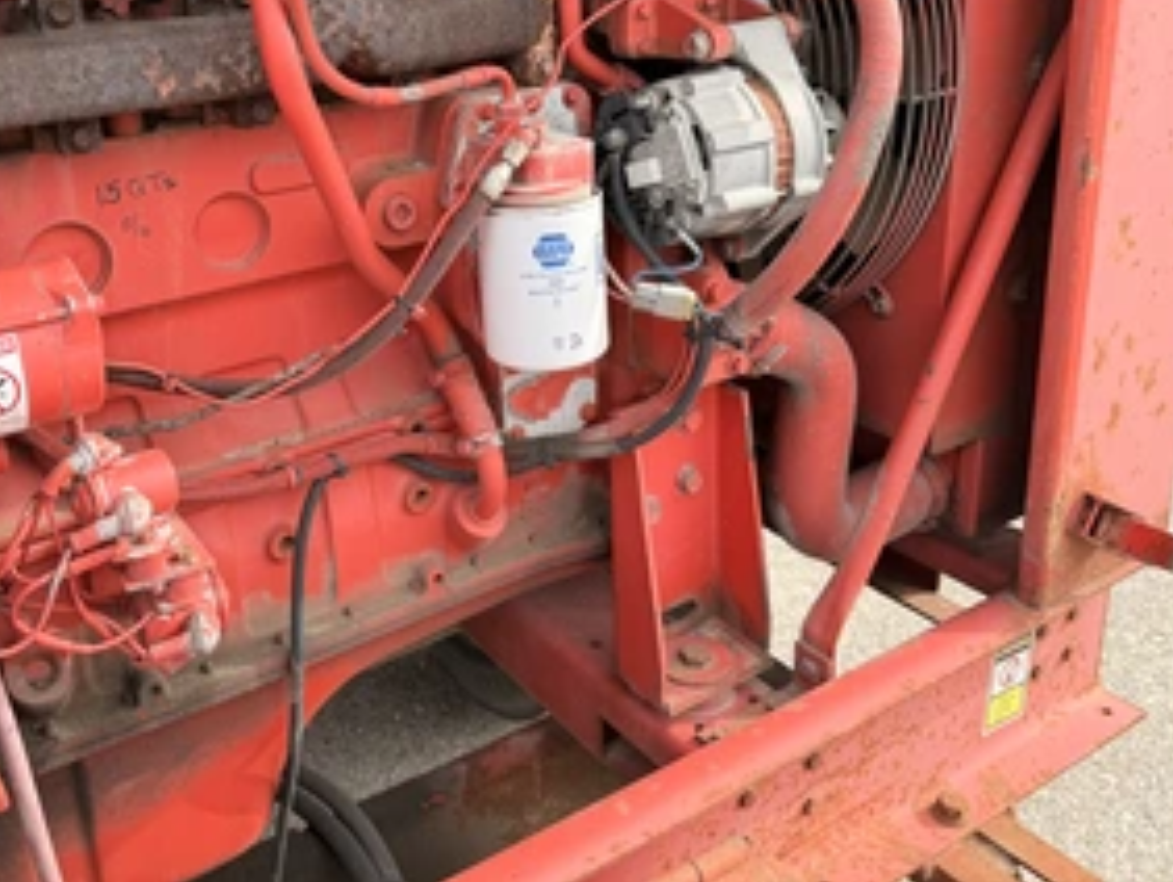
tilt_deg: -18.3
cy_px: 262
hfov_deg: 53.3
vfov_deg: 41.1
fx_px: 1153
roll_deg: +1.0
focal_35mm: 34
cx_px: 437
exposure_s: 1/580
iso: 80
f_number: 1.78
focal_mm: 6.76
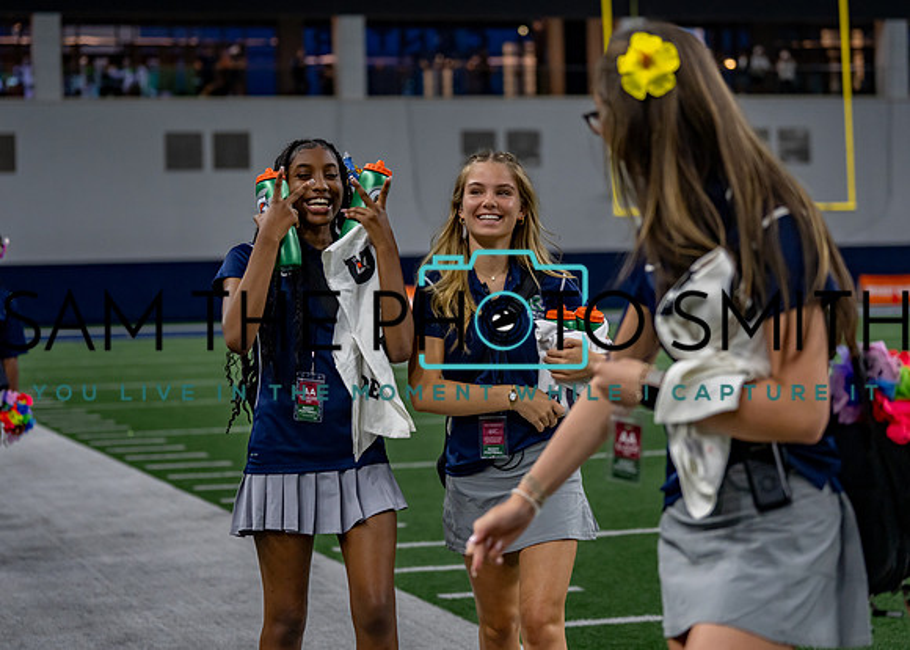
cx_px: 462
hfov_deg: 23.0
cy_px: 289
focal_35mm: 87
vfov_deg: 16.5
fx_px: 2240
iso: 1600
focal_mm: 70
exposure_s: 1/1000
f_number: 2.8
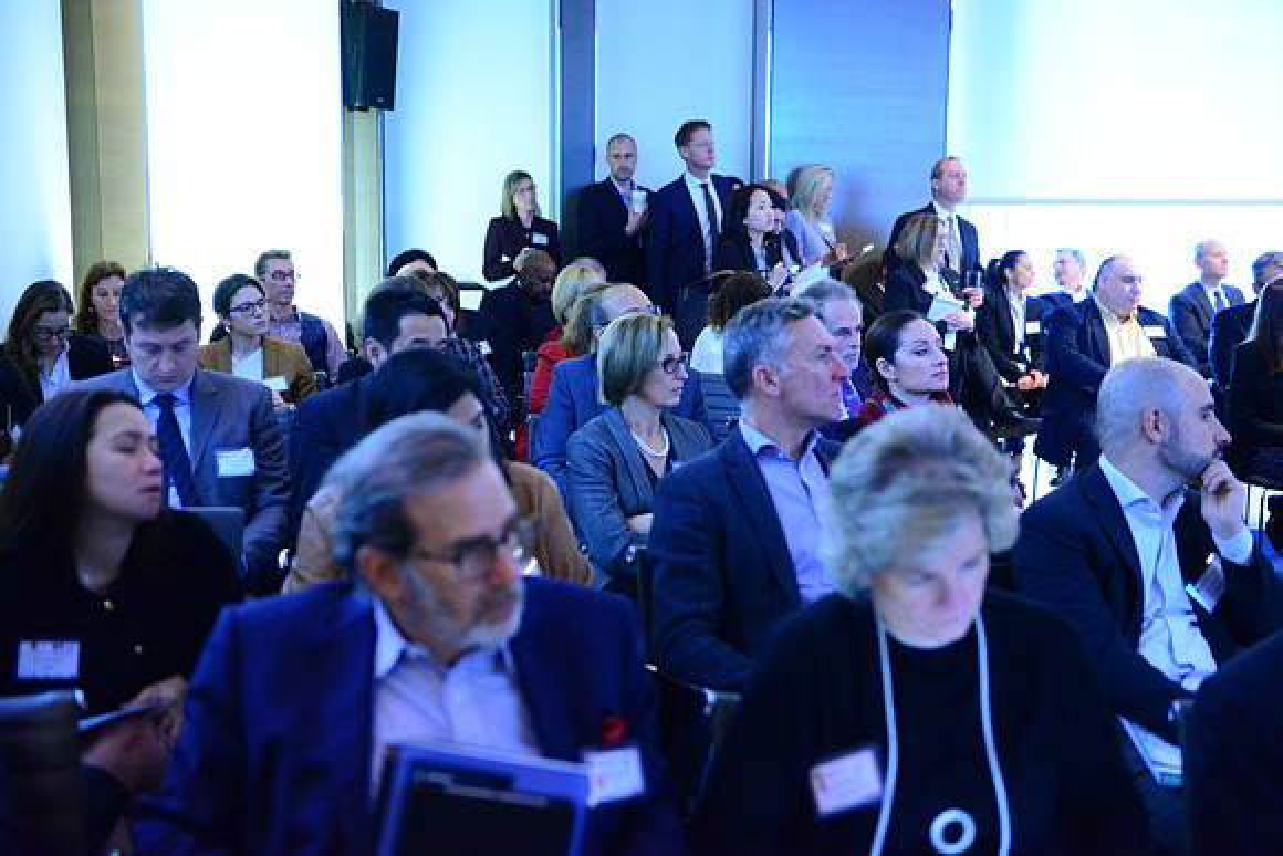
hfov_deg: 41.1
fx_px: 1711
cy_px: 428
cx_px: 642
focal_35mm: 48
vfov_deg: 28.1
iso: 6400
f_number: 2.8
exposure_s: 1/60
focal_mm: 48
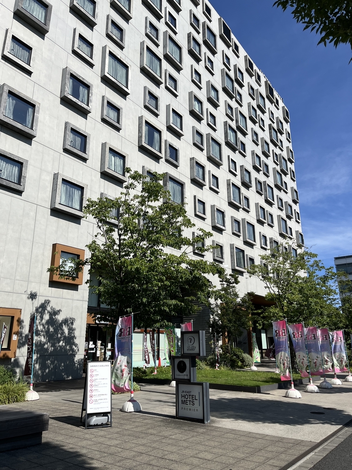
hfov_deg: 53.1
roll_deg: +1.0
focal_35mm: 26
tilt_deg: +17.5
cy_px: 235
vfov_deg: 67.3
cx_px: 176
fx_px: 353
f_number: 1.6
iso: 50
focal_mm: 5.1
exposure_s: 1/4854
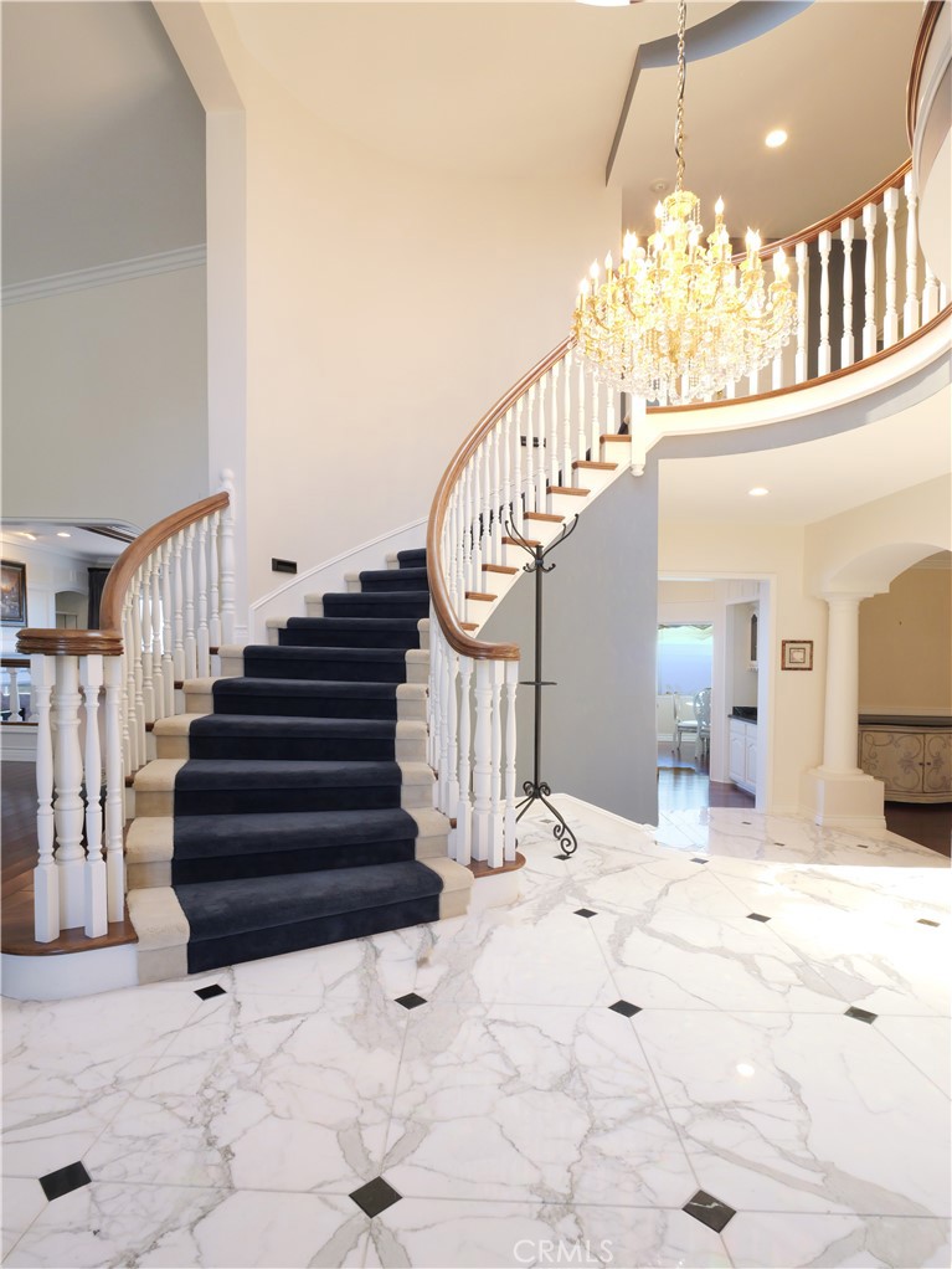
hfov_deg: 71.6
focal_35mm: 18
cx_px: 476
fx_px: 660
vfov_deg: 87.7
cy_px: 634
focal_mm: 9
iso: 1250
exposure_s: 1/40
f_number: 8
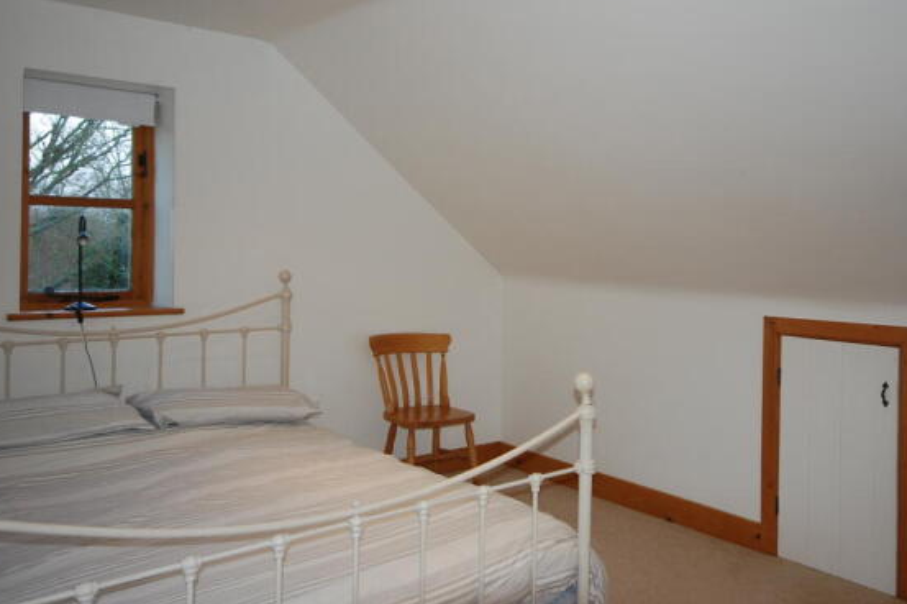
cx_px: 513
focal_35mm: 32
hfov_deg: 58.5
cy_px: 252
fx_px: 806
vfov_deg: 40.9
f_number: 5.6
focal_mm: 18
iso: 400
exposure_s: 1/60
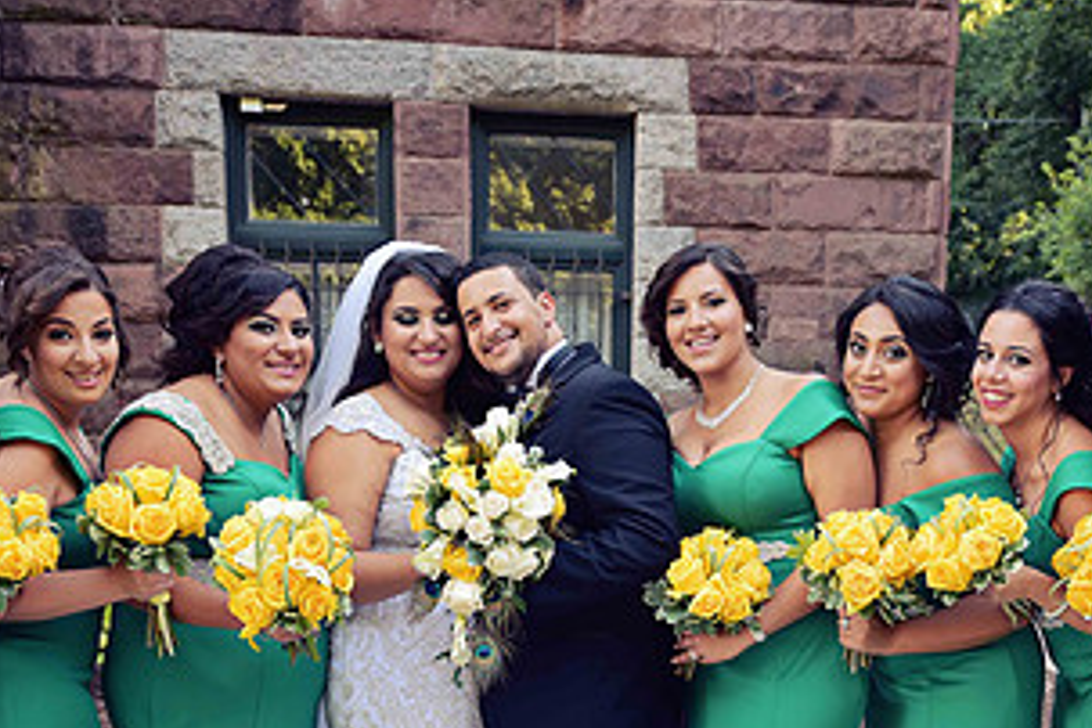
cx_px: 660
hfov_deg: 42.5
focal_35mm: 46
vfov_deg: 27.9
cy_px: 687
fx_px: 1395
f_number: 3.2
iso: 200
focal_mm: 24
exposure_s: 1/160
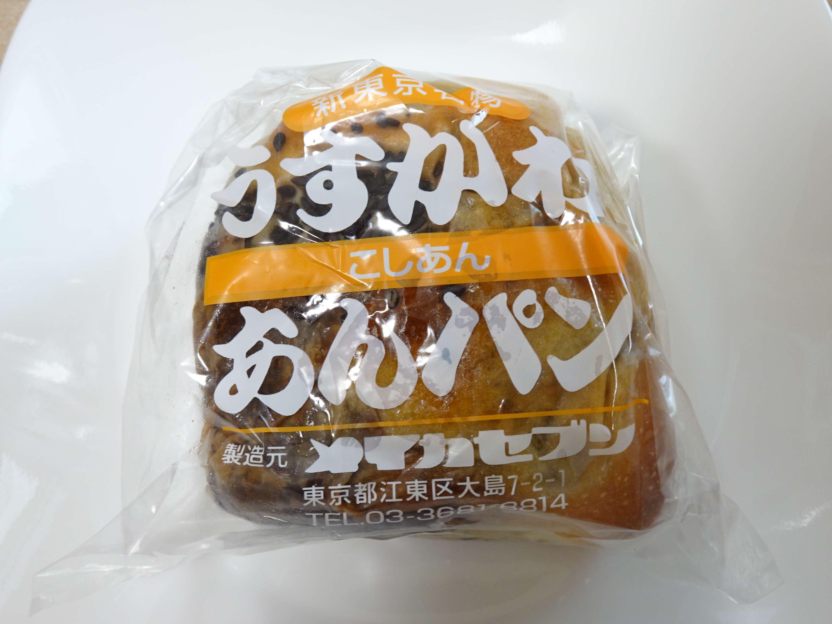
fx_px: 1250
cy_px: 312
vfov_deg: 28.0
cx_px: 416
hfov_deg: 36.8
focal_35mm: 52
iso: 200
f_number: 4.5
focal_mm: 8.35
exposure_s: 1/20
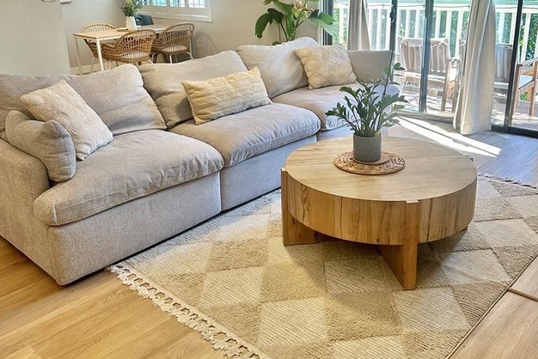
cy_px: 137
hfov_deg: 55.8
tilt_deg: -17.9
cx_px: 269
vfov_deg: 38.7
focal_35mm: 34
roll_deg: +0.7
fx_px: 508
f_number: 1.78
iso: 200
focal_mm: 6.86
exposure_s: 1/120
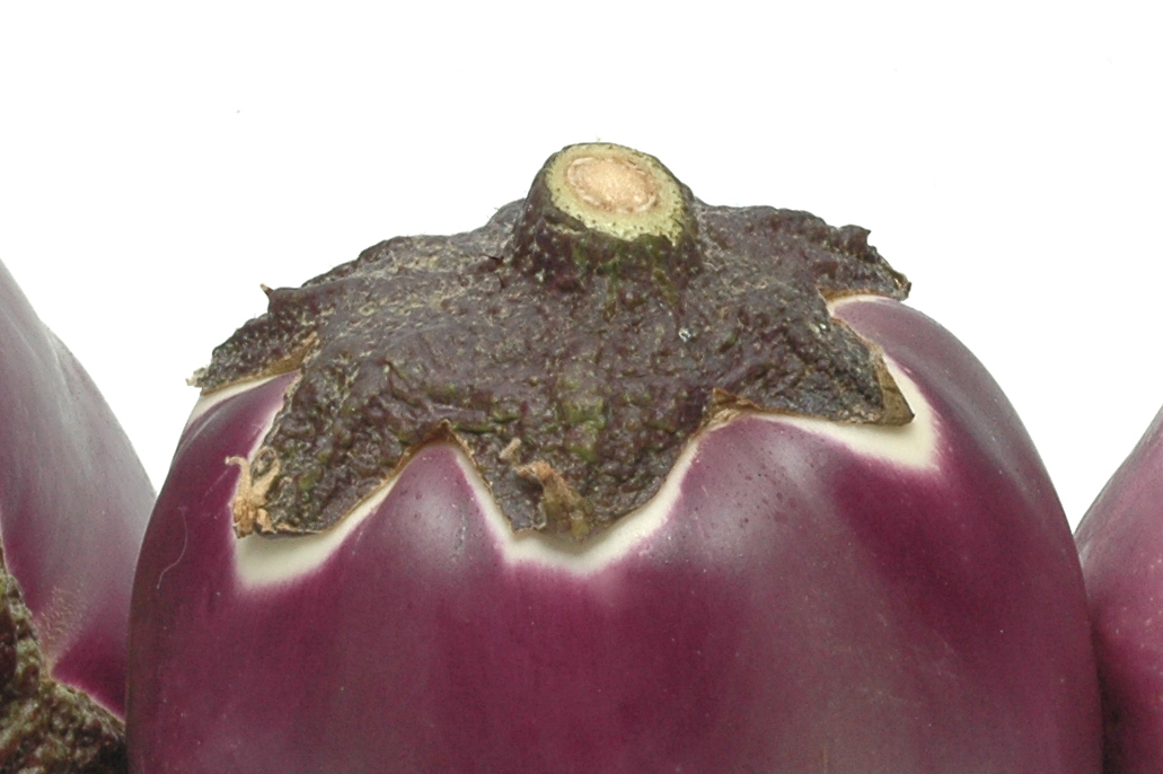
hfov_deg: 11.8
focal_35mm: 175
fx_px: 5650
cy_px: 593
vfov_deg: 7.8
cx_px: 554
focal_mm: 40
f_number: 22
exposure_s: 1/125
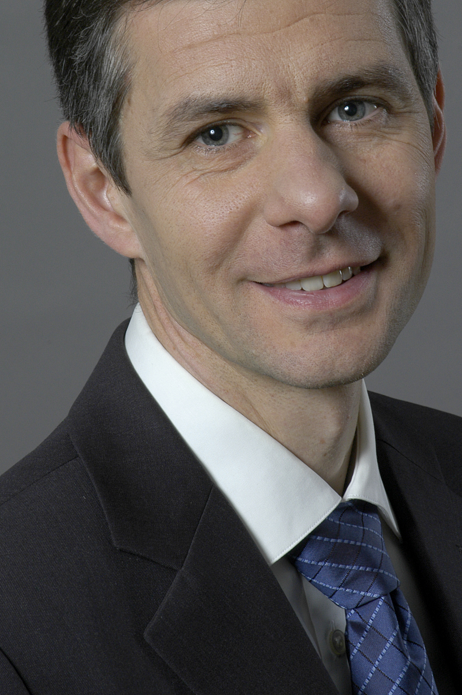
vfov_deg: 11.0
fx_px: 3621
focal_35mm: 188
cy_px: 282
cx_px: 262
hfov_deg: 7.3
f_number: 11
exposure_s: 1/90
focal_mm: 85
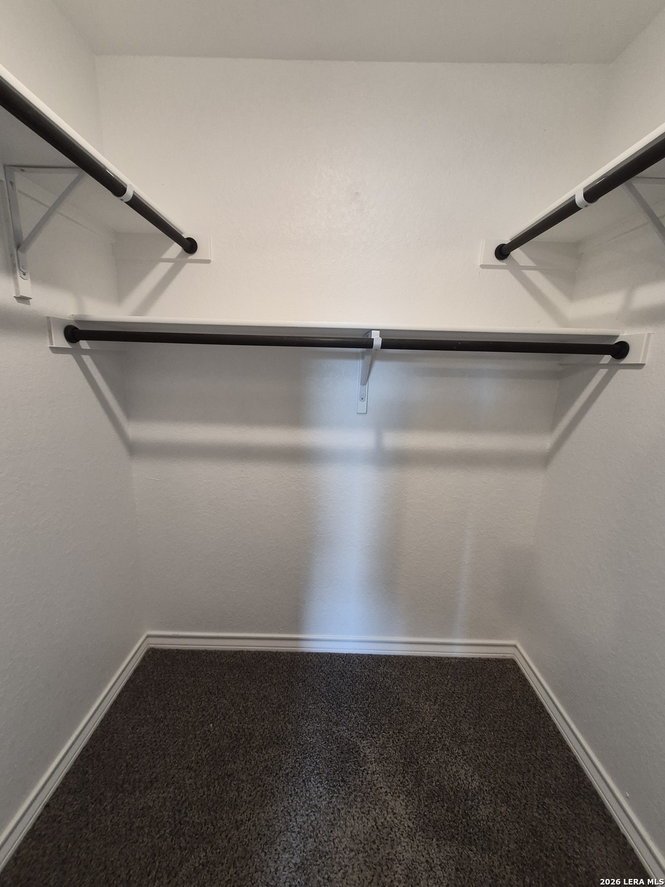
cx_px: 332
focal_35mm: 13
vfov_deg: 106.2
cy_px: 444
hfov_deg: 89.9
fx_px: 333
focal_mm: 1.74
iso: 250
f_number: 2.2
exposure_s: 1/60
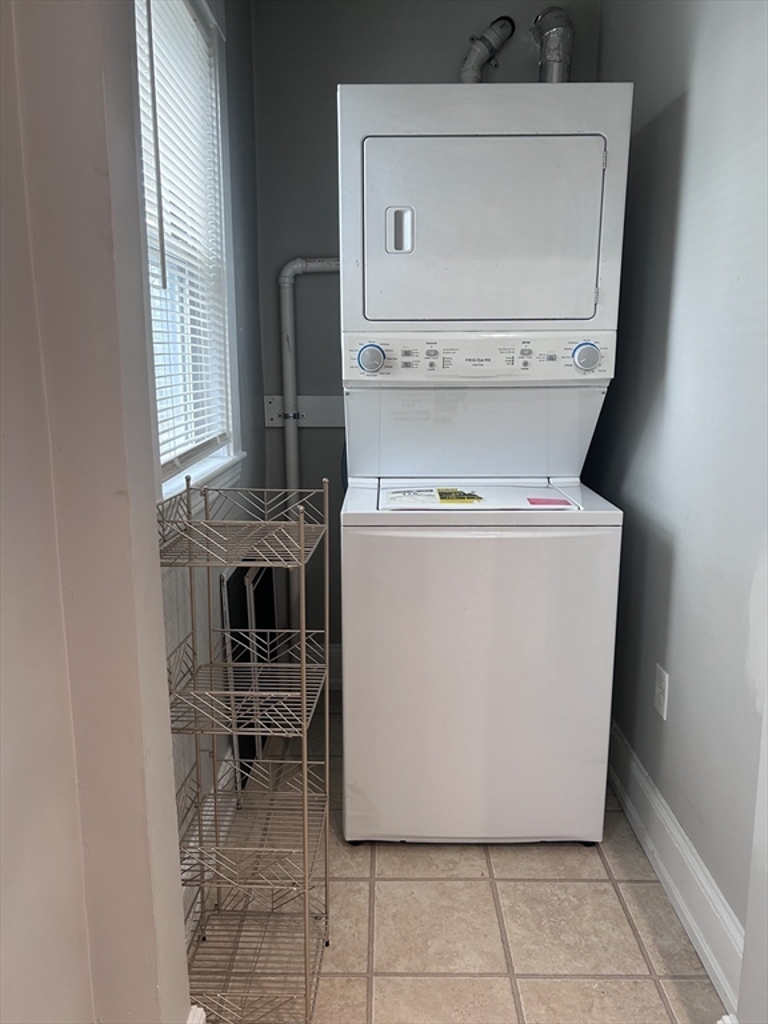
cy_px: 512
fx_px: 769
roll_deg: +0.8
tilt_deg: -10.3
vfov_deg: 67.3
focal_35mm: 26
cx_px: 384
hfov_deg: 53.1
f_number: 1.5
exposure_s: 1/112
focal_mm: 5.7
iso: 125
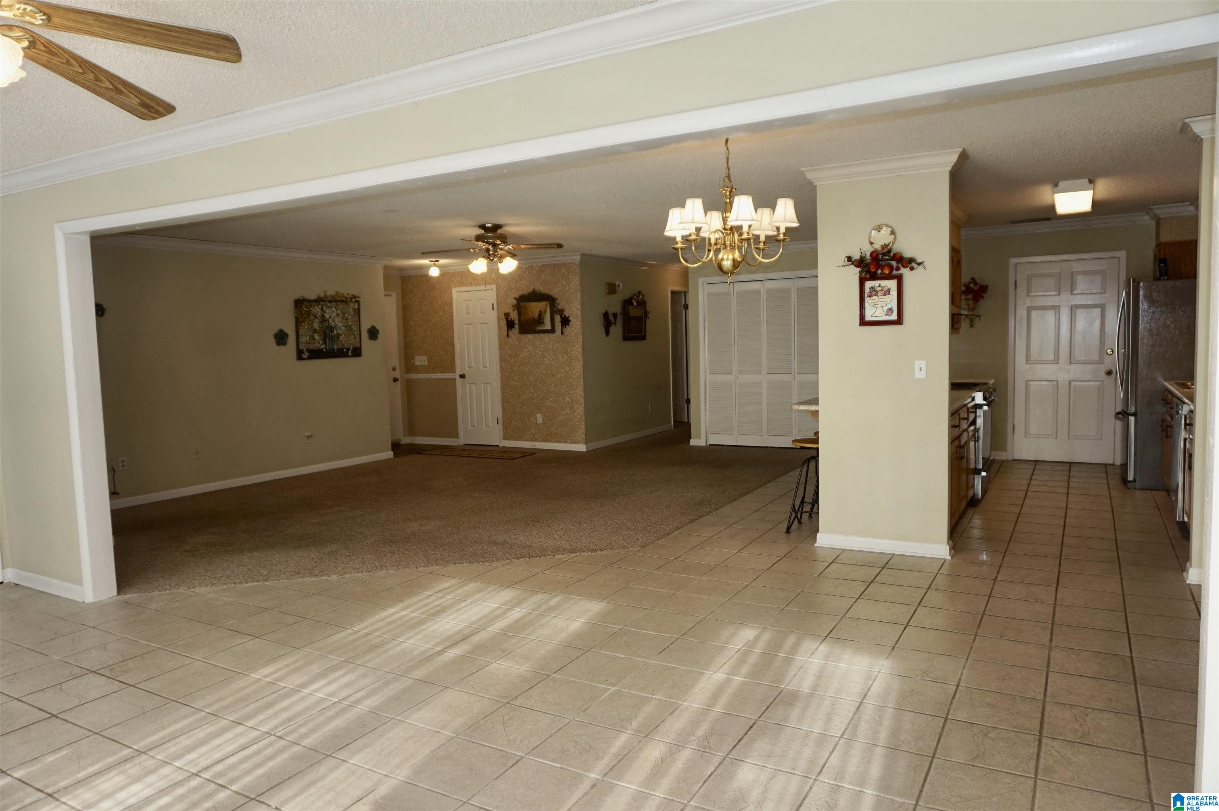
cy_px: 406
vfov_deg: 53.1
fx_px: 812
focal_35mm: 24
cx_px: 610
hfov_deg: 73.8
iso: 160
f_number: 4
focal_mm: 16
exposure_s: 1/60
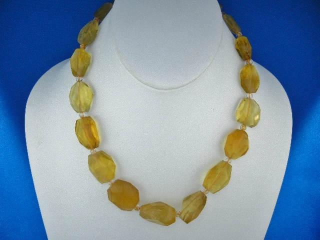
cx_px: 160
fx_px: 277
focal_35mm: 30
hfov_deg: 60.0
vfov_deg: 46.8
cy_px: 120
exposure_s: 1/55.4
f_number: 3.5
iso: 160
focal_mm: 5.4
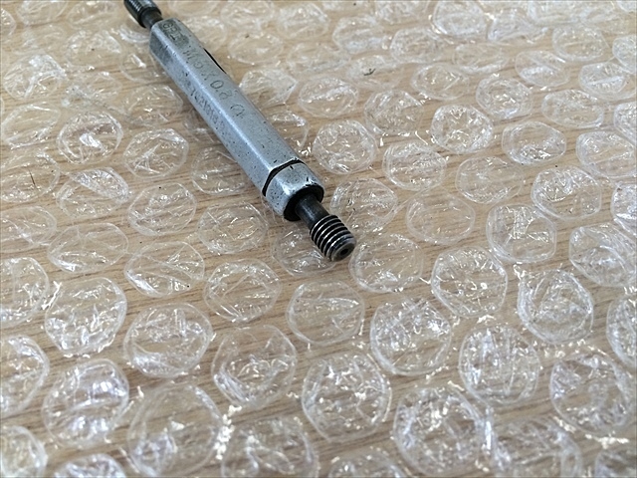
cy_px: 239
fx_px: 534
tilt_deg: -54.5
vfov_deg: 48.2
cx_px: 318
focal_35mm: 29
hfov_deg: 61.7
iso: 32
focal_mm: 4.15
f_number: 2.2
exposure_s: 1/30
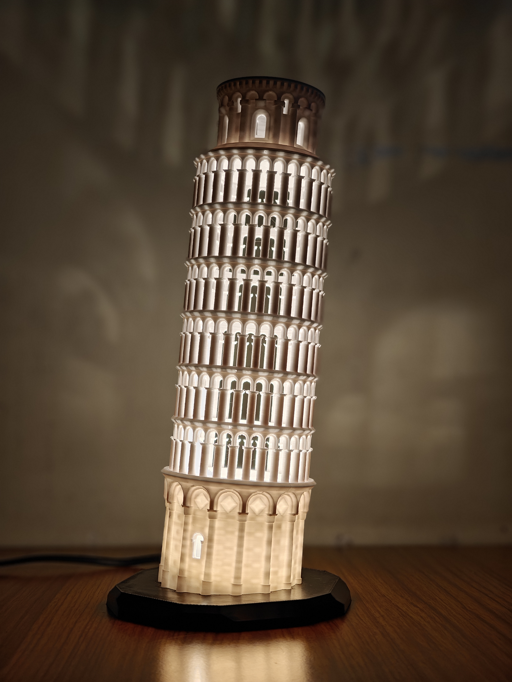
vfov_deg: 40.4
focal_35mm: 47
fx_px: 927
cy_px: 341
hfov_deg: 30.9
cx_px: 256
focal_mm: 7.1
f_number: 4.5
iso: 250
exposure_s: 1/100
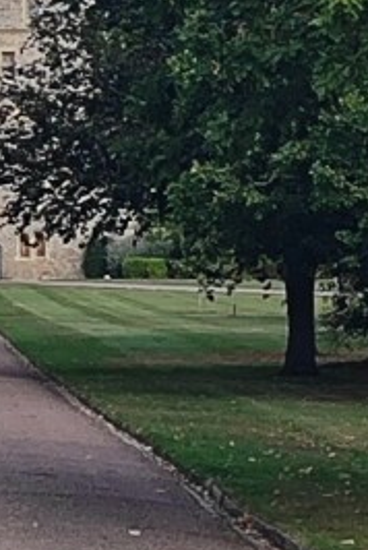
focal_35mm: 60
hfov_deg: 22.3
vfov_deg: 31.2
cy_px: 17
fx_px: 918
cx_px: 54
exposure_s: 1/621
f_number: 1.89
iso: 50
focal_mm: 5.89
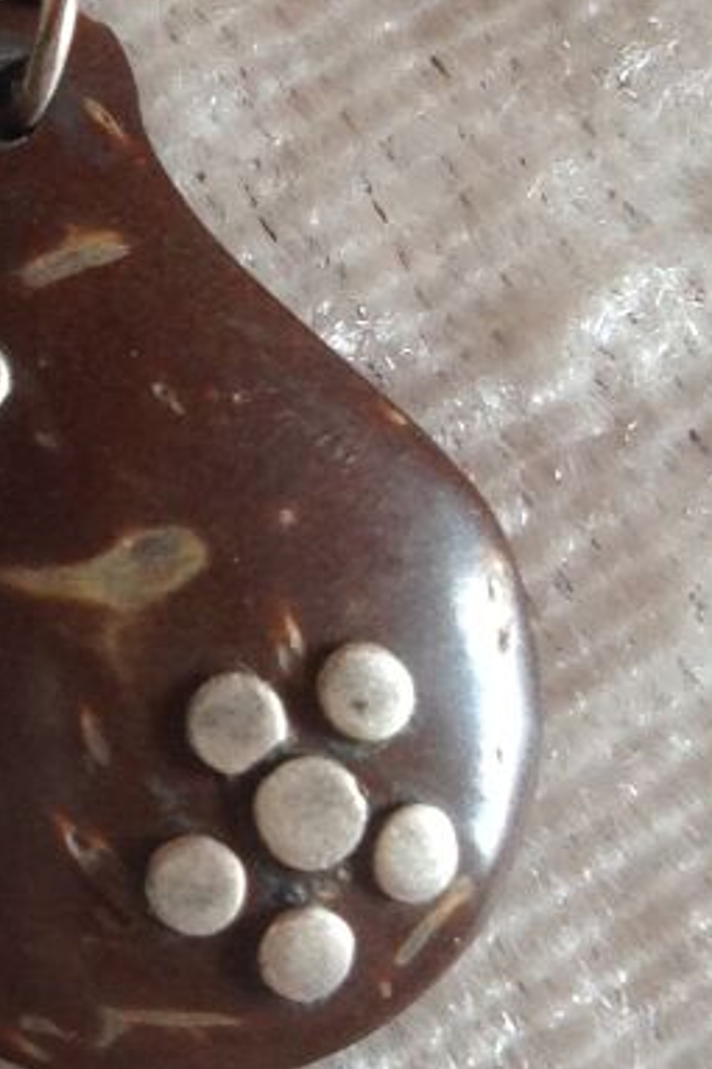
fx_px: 3771
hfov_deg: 10.2
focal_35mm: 127
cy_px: 216
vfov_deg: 16.0
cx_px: -581
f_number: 2.4
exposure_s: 1/60
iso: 64
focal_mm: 4.28
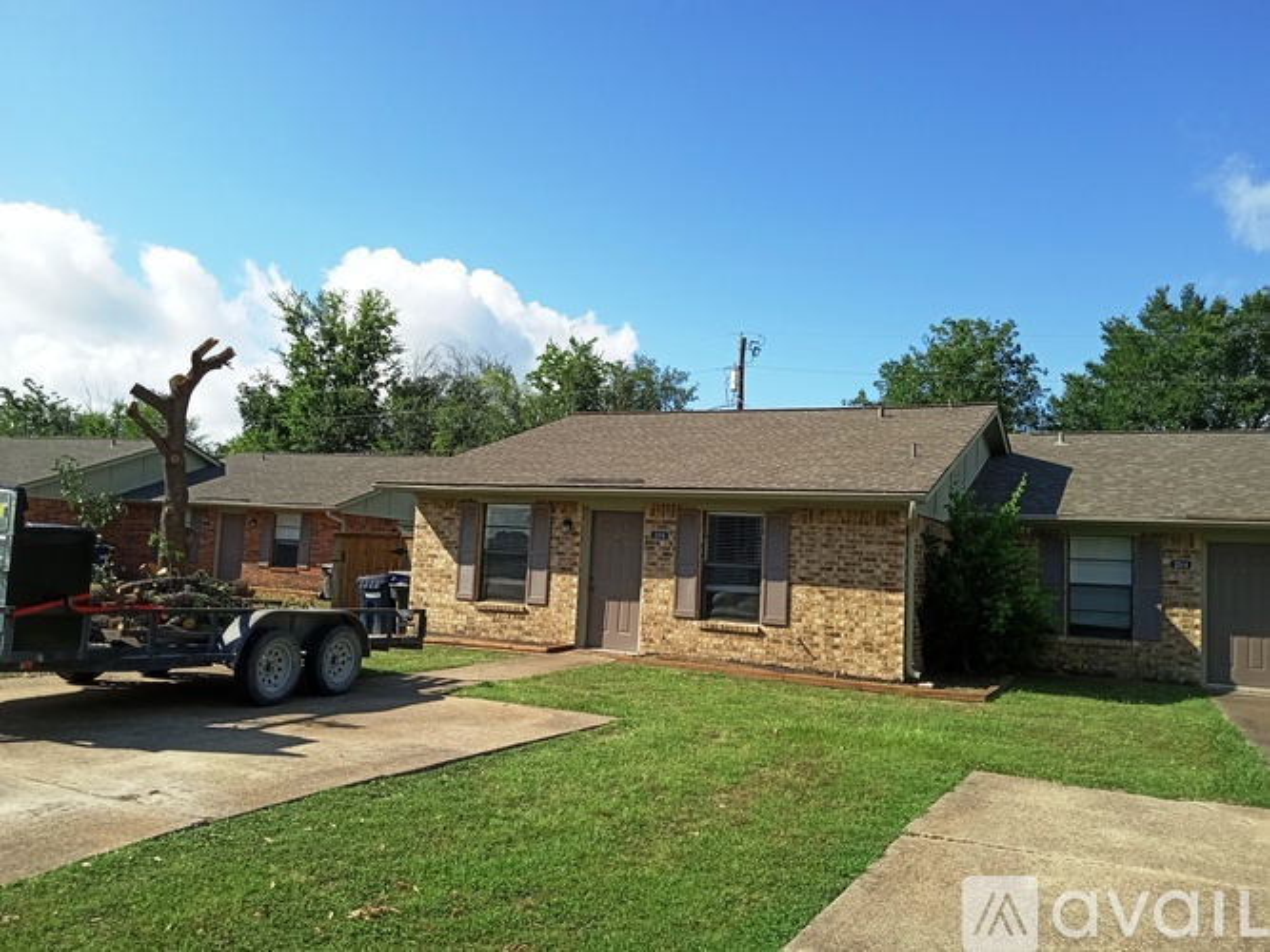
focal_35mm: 28
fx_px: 1027
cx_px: 635
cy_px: 476
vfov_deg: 49.7
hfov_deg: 63.5
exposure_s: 1/1161
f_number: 2.2
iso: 100
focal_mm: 3.71
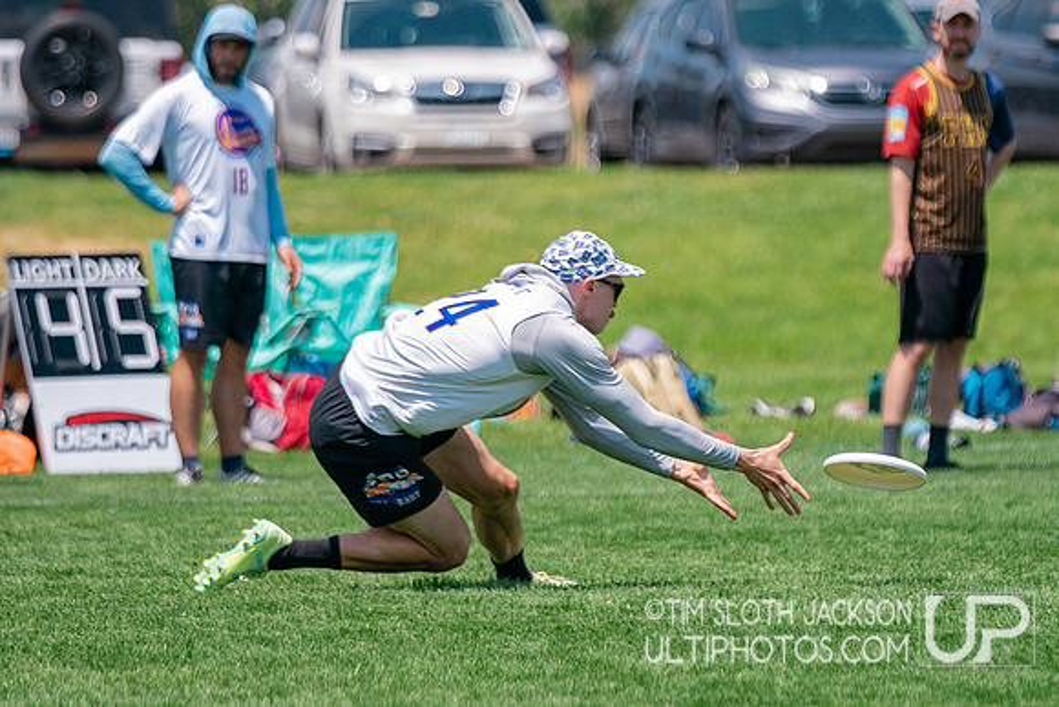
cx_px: 522
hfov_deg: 4.6
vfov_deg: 3.1
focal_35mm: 450
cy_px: 216
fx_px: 13240
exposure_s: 1/10000
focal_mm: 200
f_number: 2.8
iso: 640
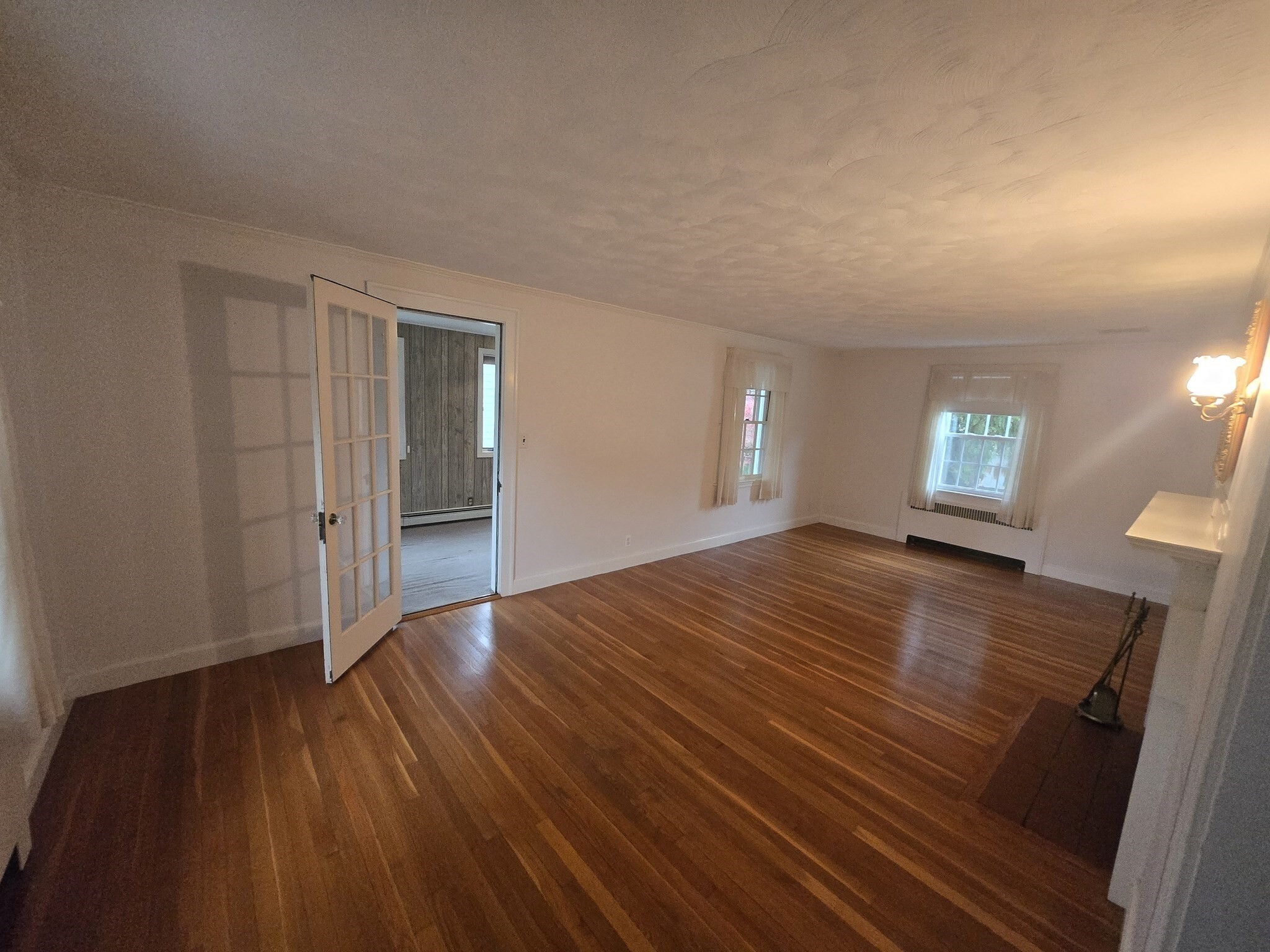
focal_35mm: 13
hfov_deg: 106.2
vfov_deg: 89.9
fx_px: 477
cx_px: 635
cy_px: 476
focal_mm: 1.7
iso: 640
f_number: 2.2
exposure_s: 1/60
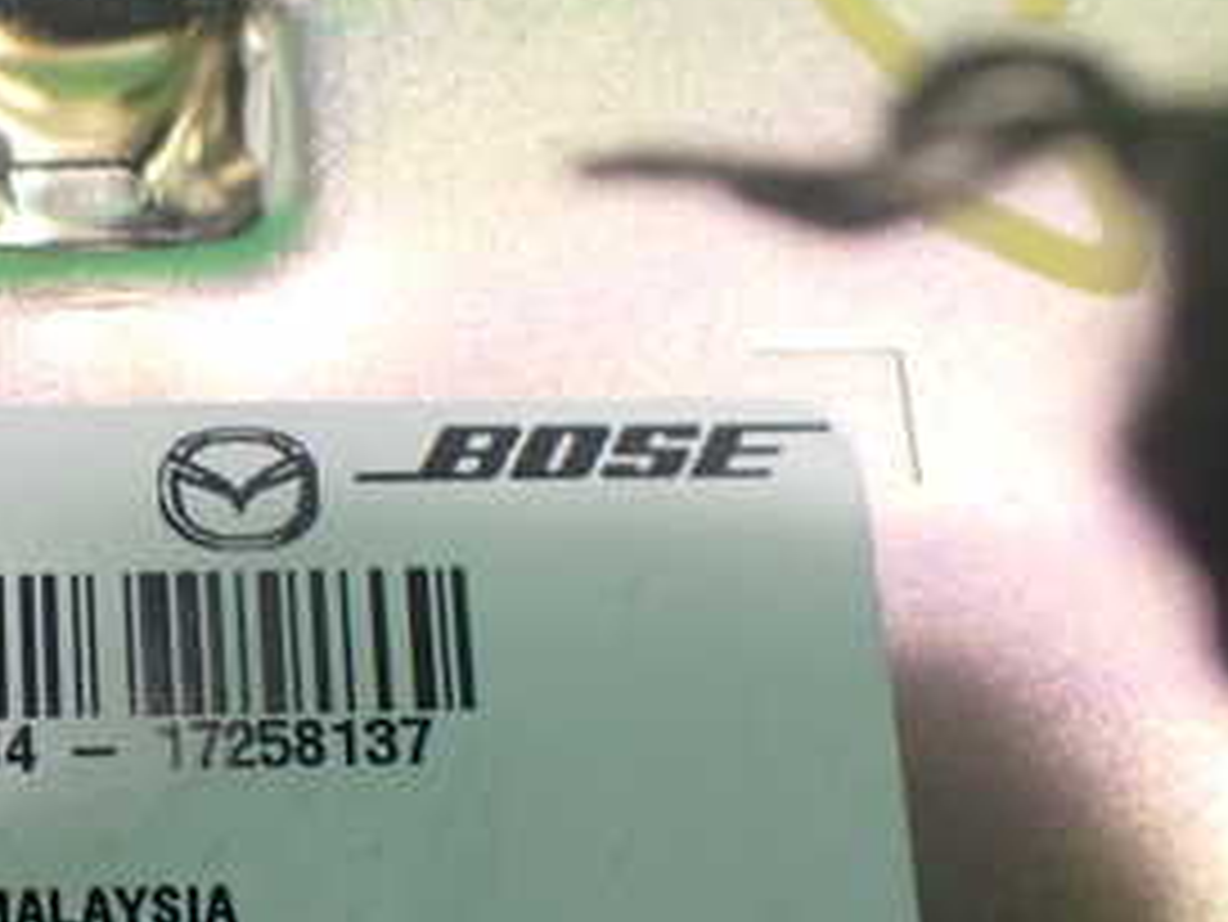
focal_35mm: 66
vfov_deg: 22.0
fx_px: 2342
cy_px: 724
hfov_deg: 27.1
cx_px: -103
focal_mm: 5.4
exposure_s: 1/80
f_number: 2.3
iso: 800
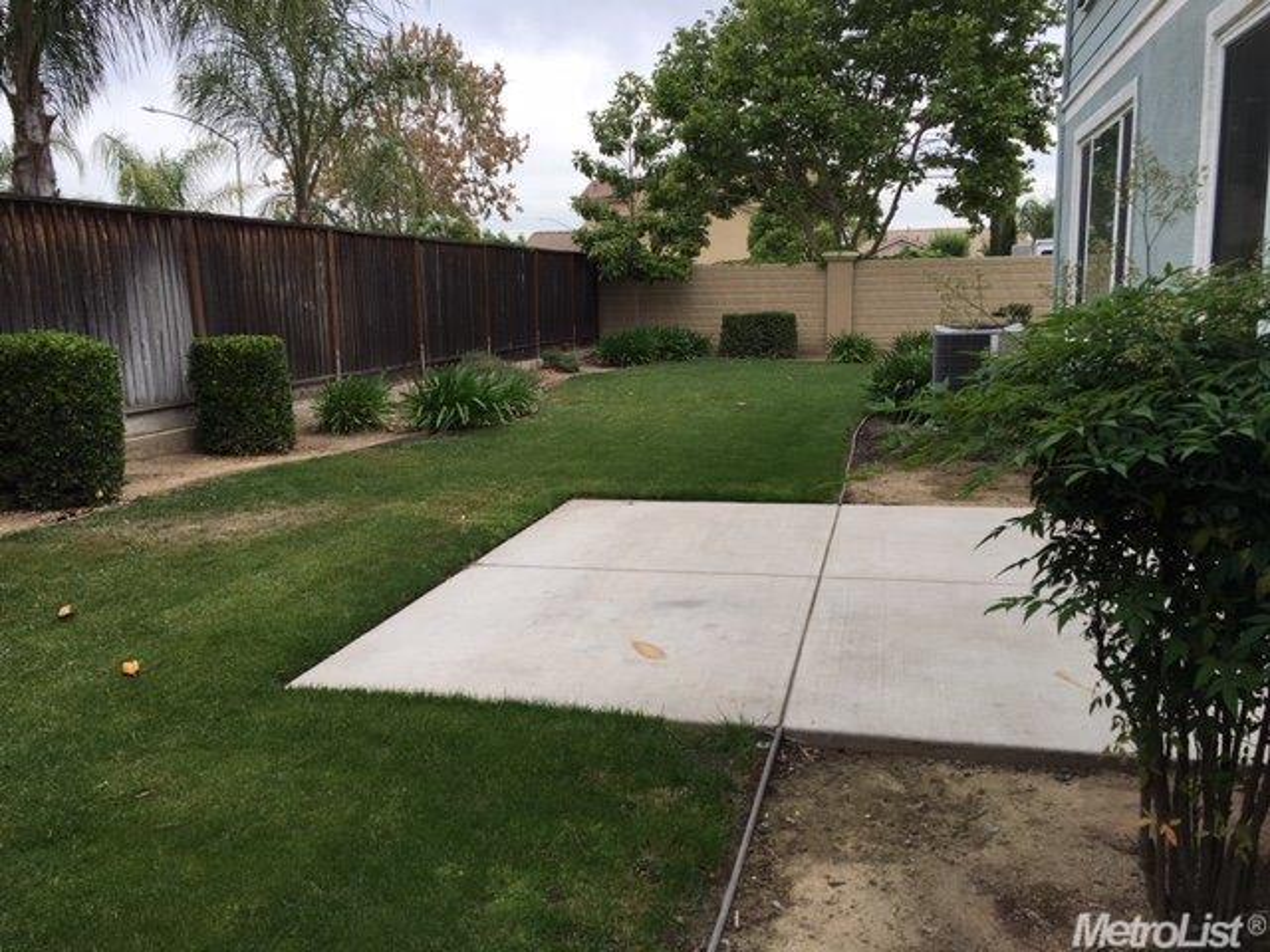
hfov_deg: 61.7
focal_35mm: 29
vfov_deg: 48.2
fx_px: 1064
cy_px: 476
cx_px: 635
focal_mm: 4.15
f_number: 2.2
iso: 25
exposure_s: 1/754
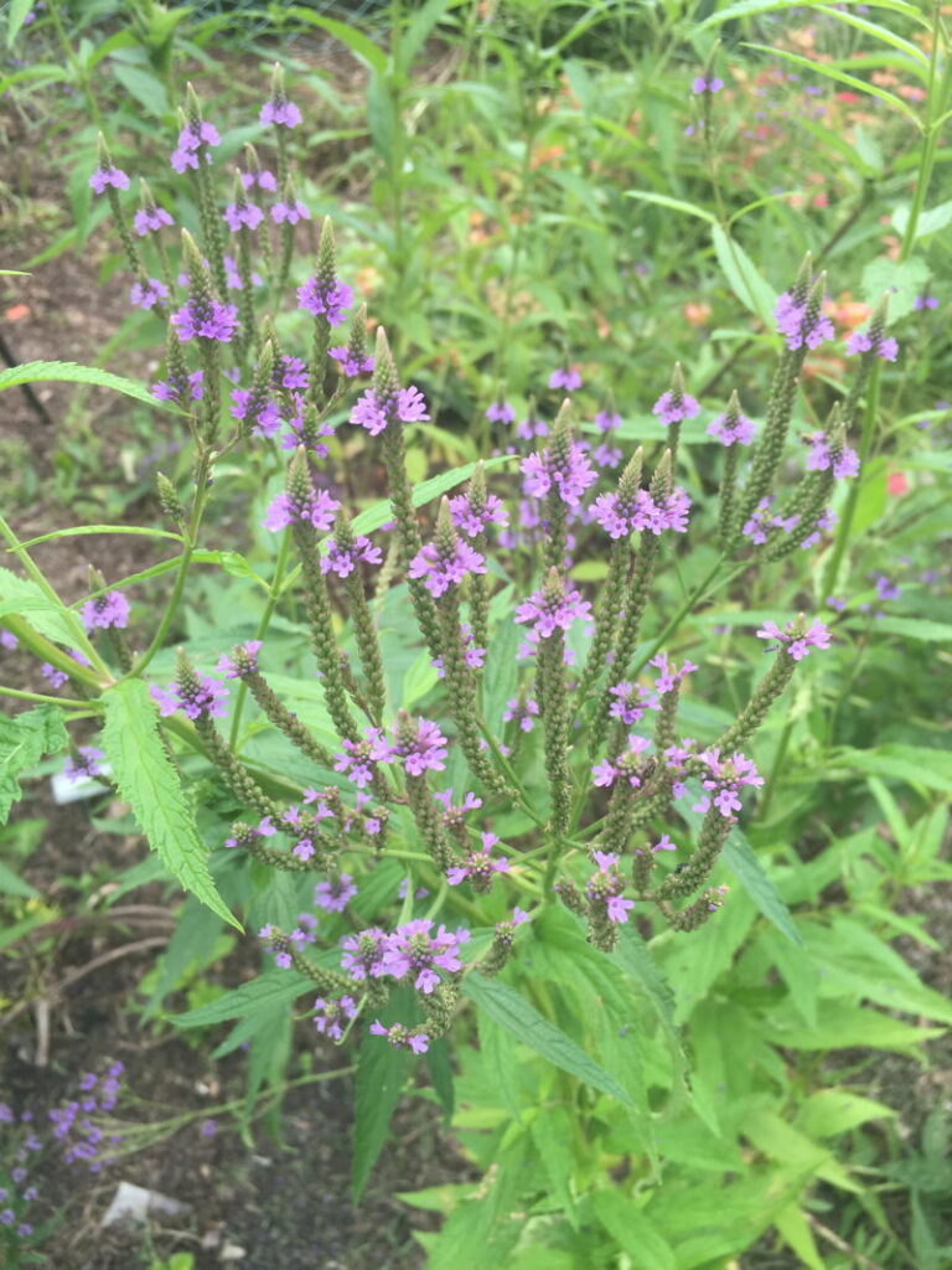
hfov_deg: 48.2
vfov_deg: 61.7
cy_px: 635
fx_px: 1063
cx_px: 476
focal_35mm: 29
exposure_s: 1/154
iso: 32
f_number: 2.2
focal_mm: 4.15
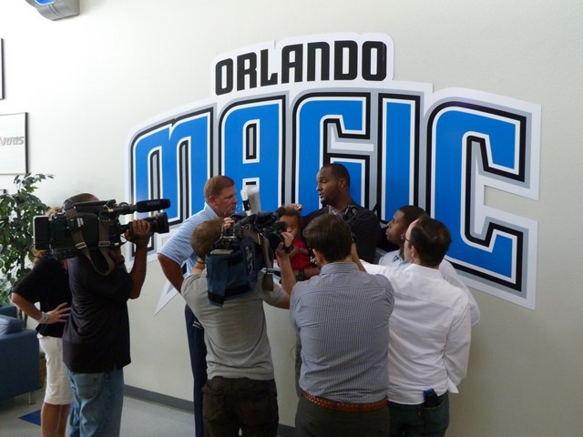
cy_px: 218
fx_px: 539
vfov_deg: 44.2
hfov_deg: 56.8
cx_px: 292
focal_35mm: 32
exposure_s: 1/50
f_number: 3
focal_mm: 5.7
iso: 400
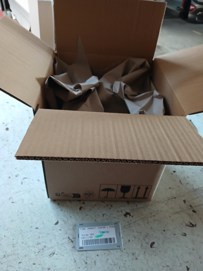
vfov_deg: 65.3
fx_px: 211
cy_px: 136
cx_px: 102
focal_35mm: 27
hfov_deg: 51.4
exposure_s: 1/25.1
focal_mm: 3.98
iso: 320
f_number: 1.8
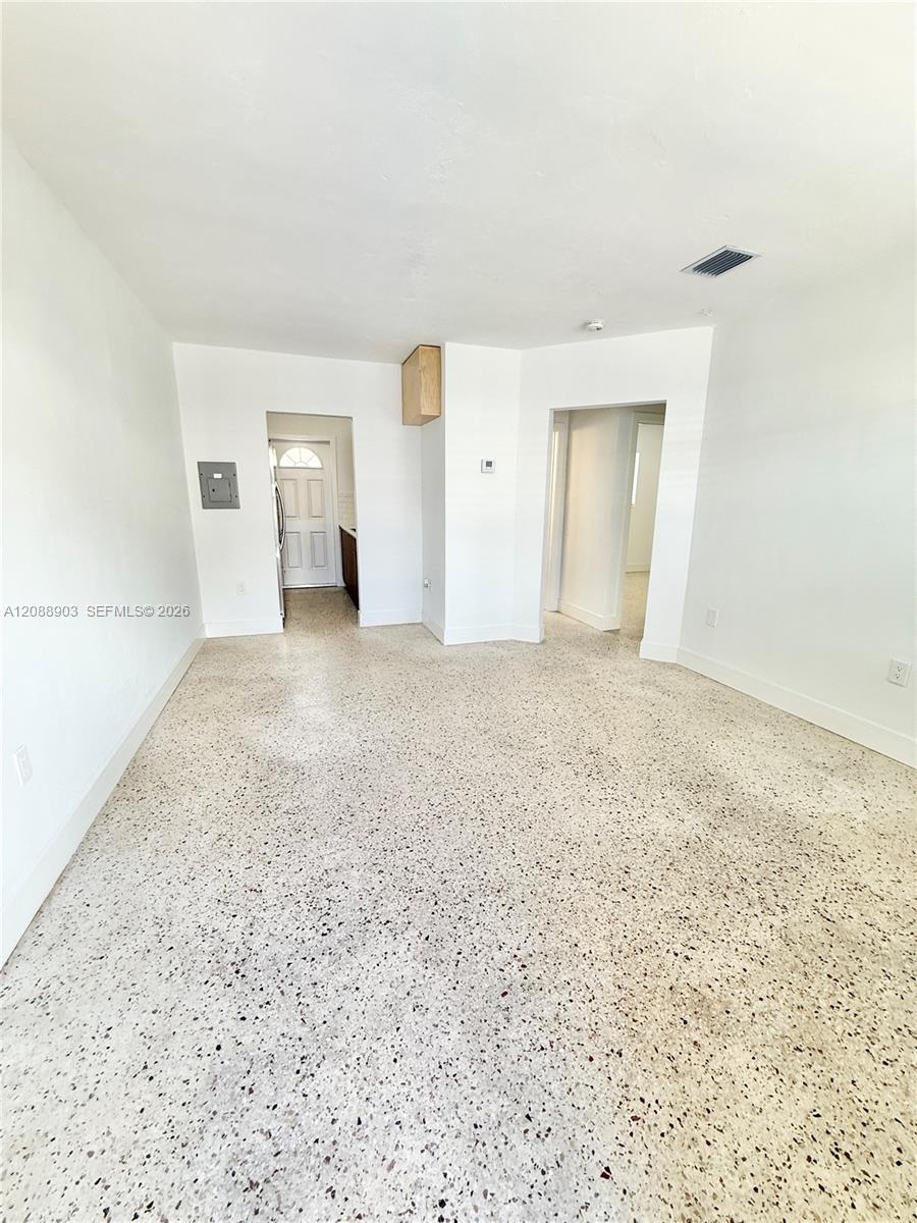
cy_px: 612
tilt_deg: -12.3
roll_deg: -1.0
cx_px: 458
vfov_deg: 102.1
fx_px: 494
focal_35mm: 14
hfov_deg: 85.7
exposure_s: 1/120
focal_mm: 2.22
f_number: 2.2
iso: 100
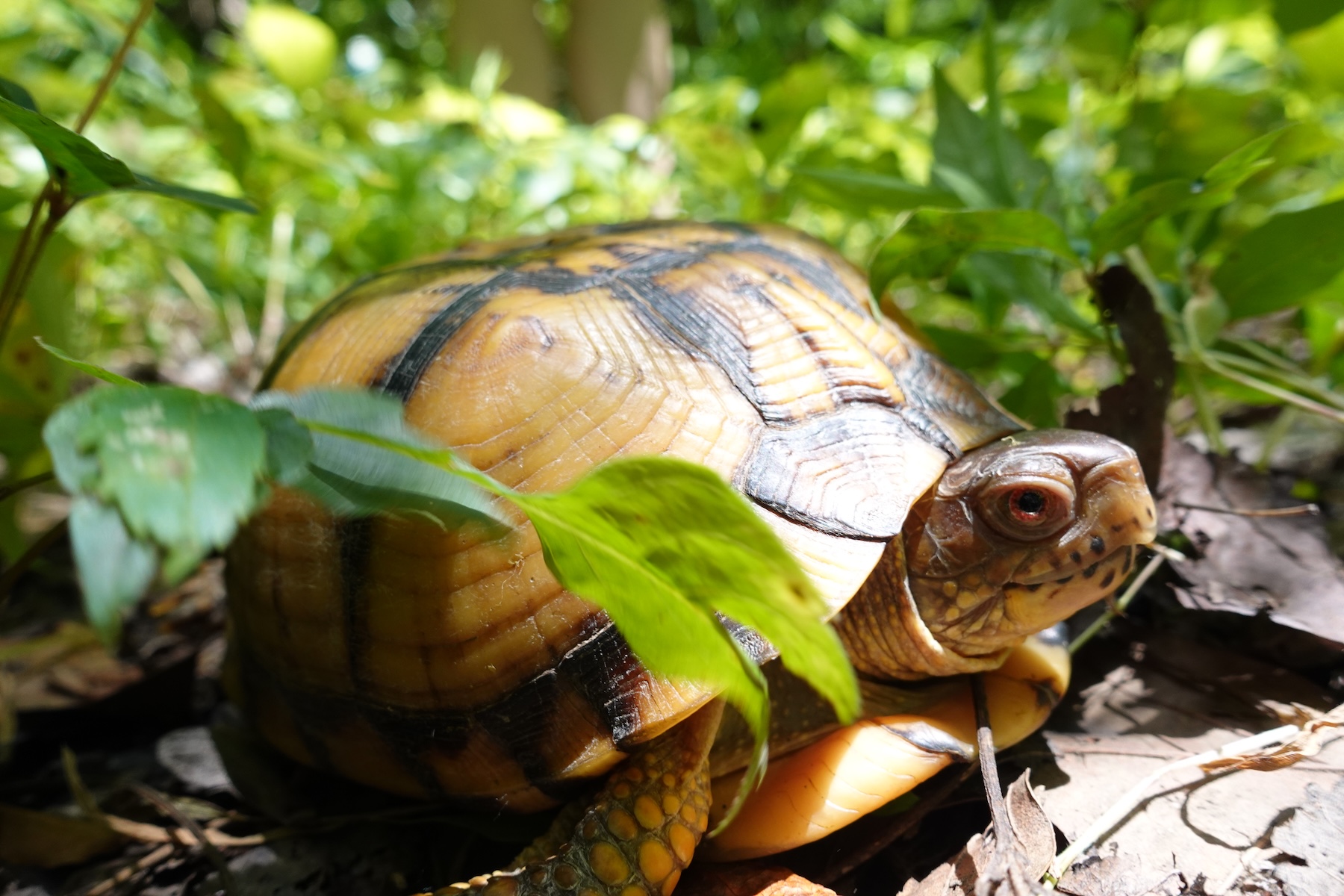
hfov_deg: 73.7
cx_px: 672
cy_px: 448
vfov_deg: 53.1
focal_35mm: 24
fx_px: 896
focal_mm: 9.4
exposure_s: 1/250
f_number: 4
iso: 400
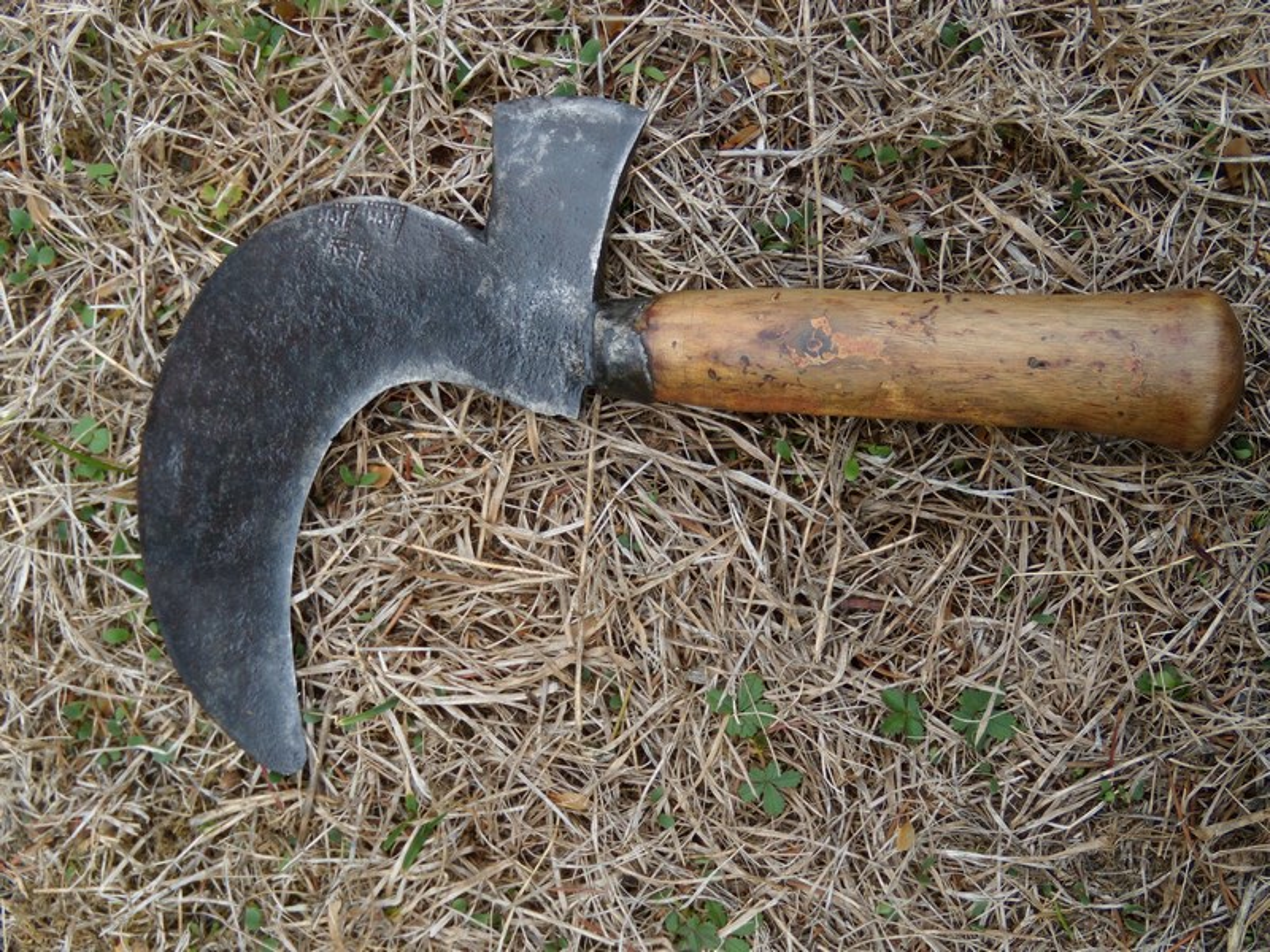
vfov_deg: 39.7
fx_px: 1321
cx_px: 635
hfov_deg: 51.4
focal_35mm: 36
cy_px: 476
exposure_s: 1/80
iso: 80
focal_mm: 6.4
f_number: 3.6
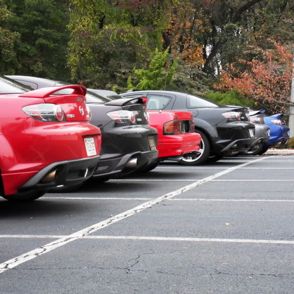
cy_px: 146
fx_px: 913
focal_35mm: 95
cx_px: 117
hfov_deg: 18.3
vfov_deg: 18.3
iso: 320
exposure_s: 1/60
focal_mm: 14
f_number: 5.3
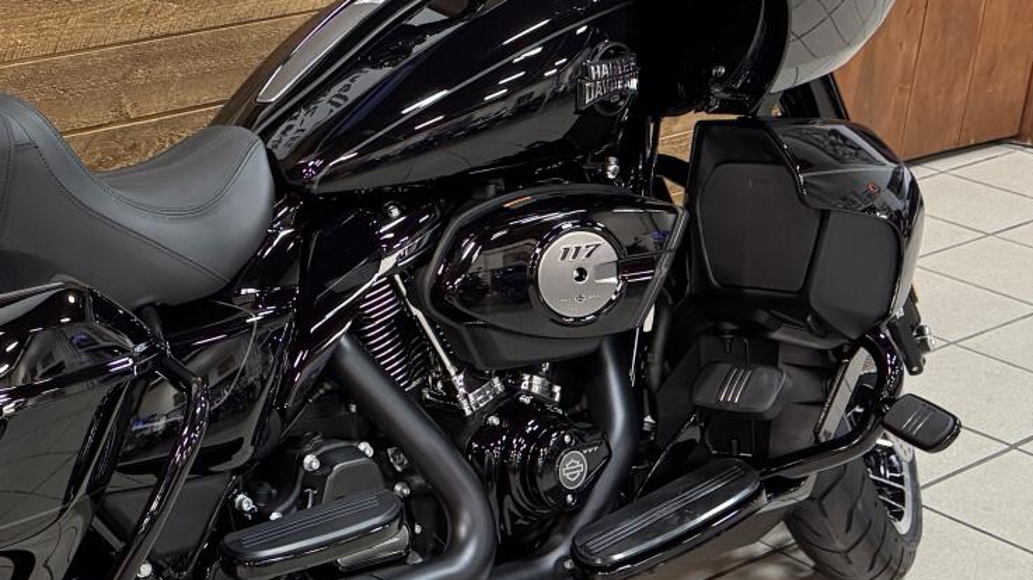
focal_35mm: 71
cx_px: 78
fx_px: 1944
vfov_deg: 17.0
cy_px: 261
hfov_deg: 28.5
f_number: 1.78
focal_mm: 6.76
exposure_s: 1/60
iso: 400
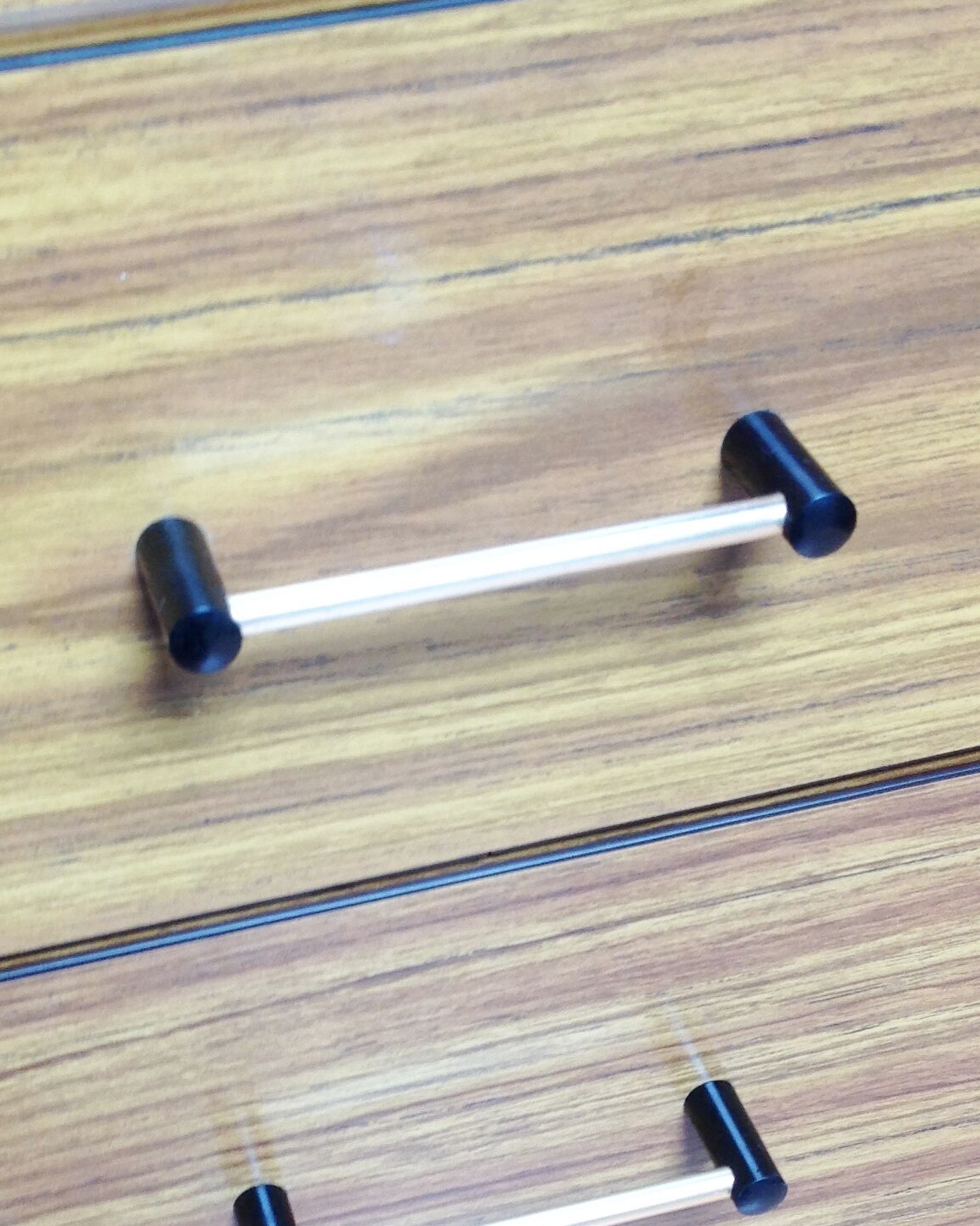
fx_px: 2212
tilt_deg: -39.5
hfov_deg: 24.9
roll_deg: +7.5
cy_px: 906
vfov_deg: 30.5
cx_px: 387
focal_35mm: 61
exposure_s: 1/30
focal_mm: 4.28
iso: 50
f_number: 2.4
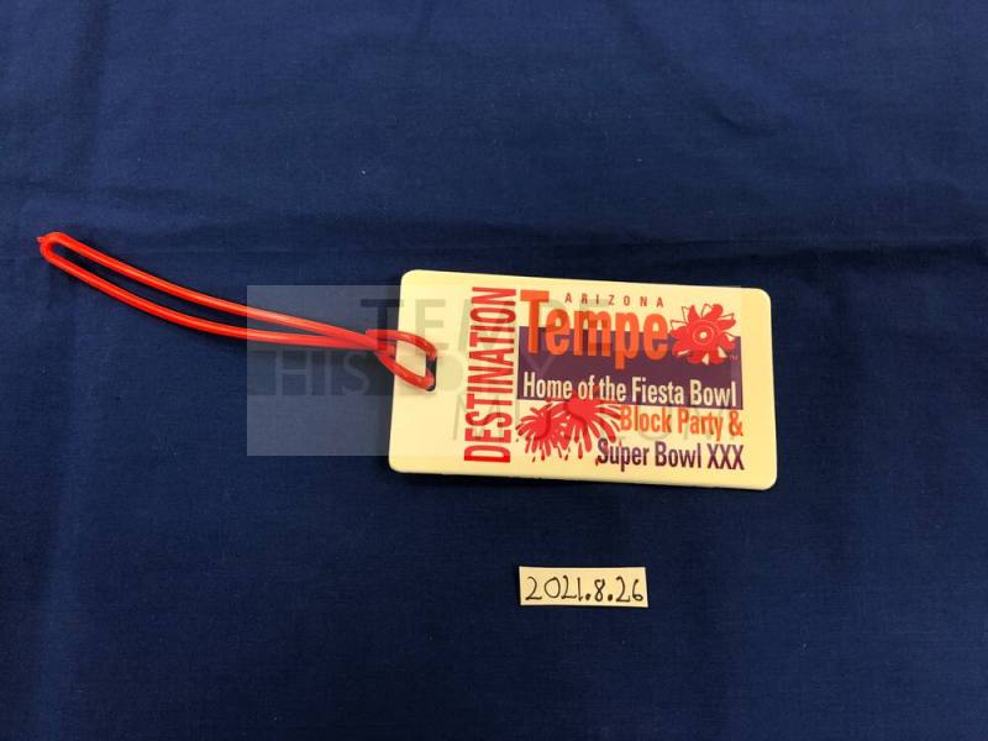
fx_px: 799
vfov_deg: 49.7
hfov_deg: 63.4
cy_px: 370
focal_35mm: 28
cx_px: 494
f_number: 1.8
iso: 40
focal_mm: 3.99
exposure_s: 1/20
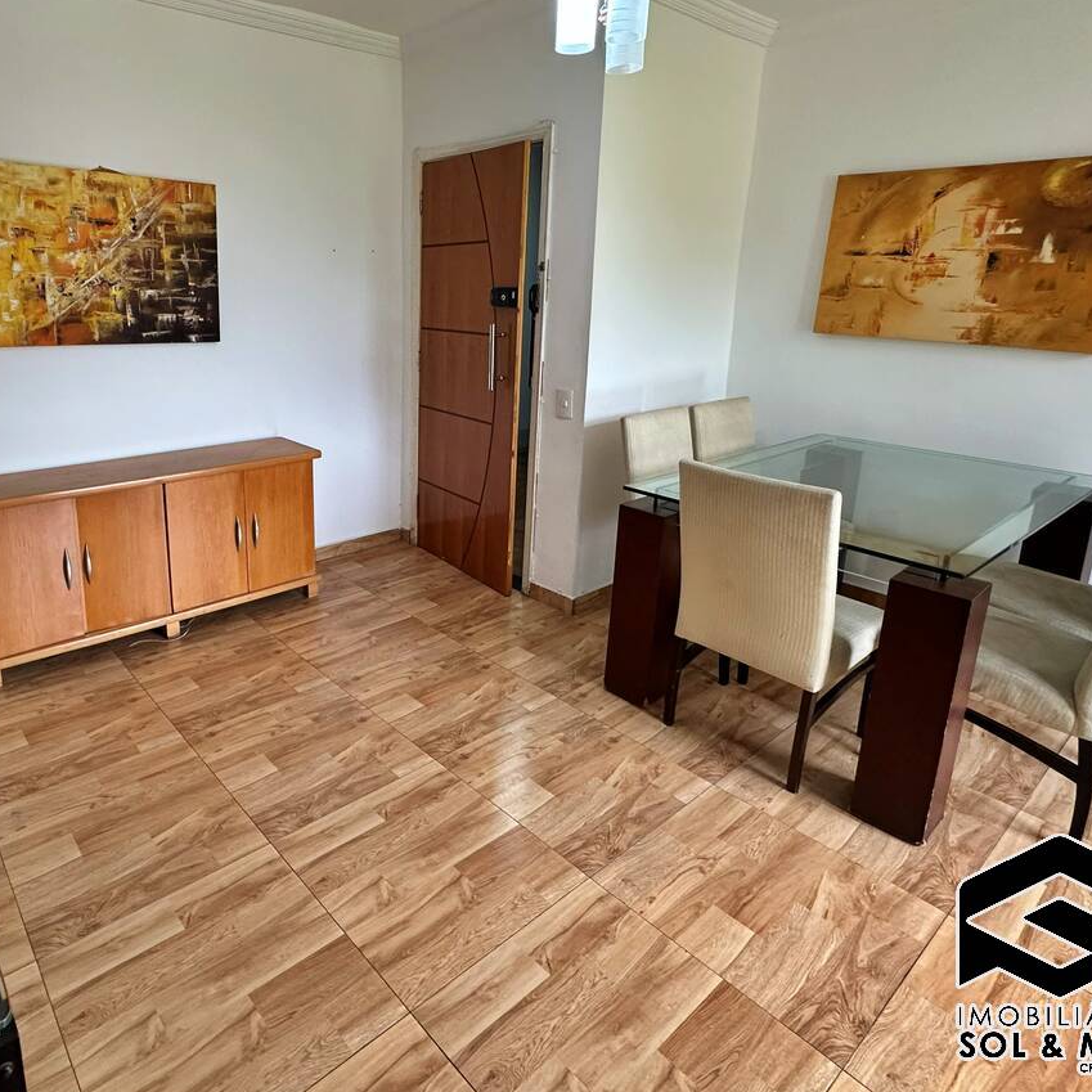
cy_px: 459
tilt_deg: -13.6
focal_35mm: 21
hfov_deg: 70.4
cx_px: 378
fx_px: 749
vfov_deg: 71.7
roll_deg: -0.1
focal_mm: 2.22
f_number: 2.2
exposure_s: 1/120
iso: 250
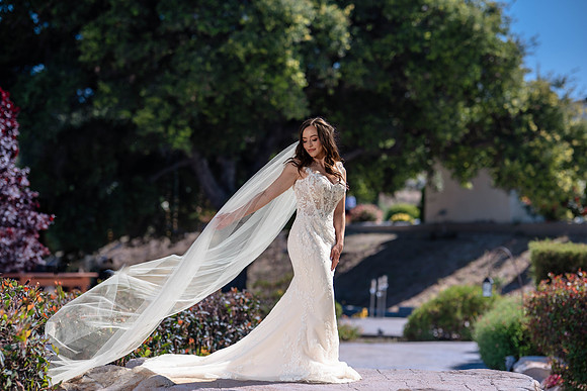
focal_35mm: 85
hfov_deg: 23.9
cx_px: 294
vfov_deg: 16.1
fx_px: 1386
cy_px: 196
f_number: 2
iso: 31
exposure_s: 1/4000
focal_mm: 85
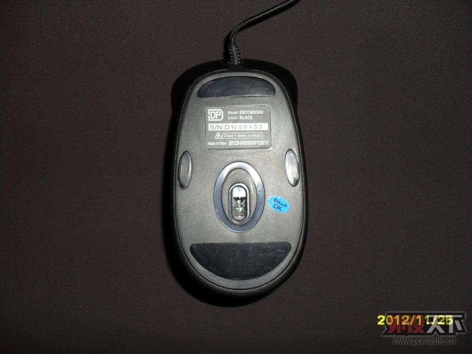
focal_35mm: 35
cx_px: 236
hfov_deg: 52.6
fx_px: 477
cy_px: 177
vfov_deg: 40.7
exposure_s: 1/45
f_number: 3.2
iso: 200
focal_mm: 6.3
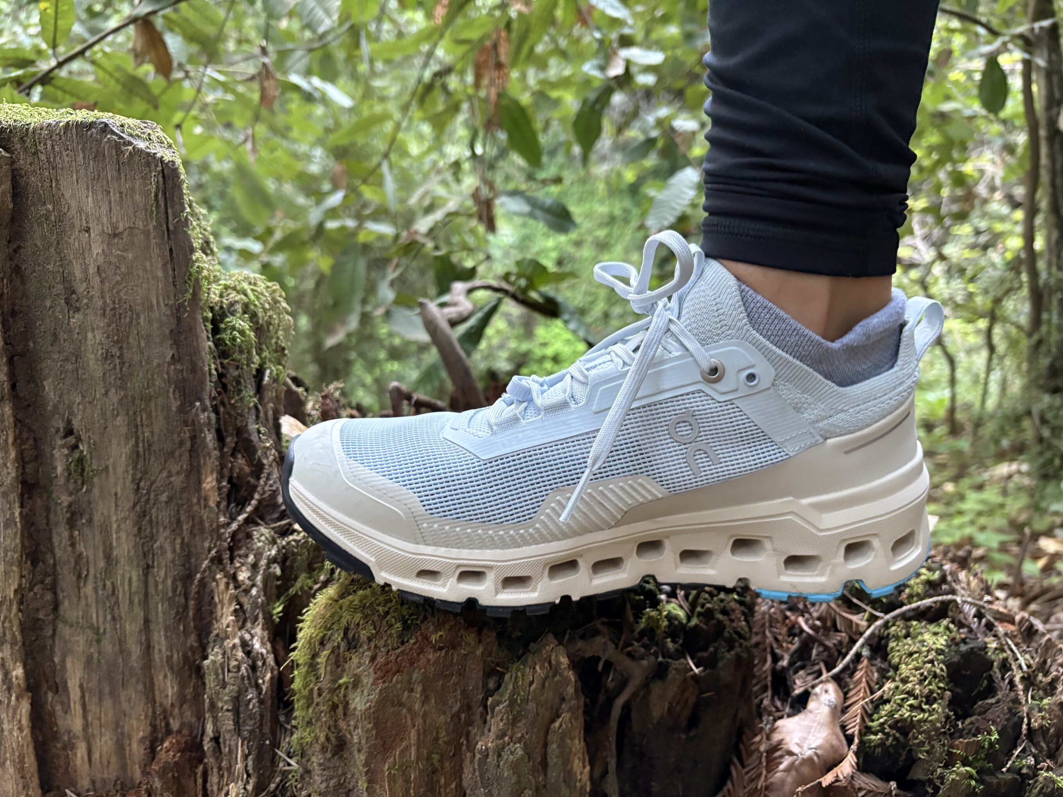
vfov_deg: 53.1
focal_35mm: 26
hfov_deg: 67.3
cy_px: 398
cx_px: 532
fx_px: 798
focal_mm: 5.96
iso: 500
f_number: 1.6
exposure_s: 1/60
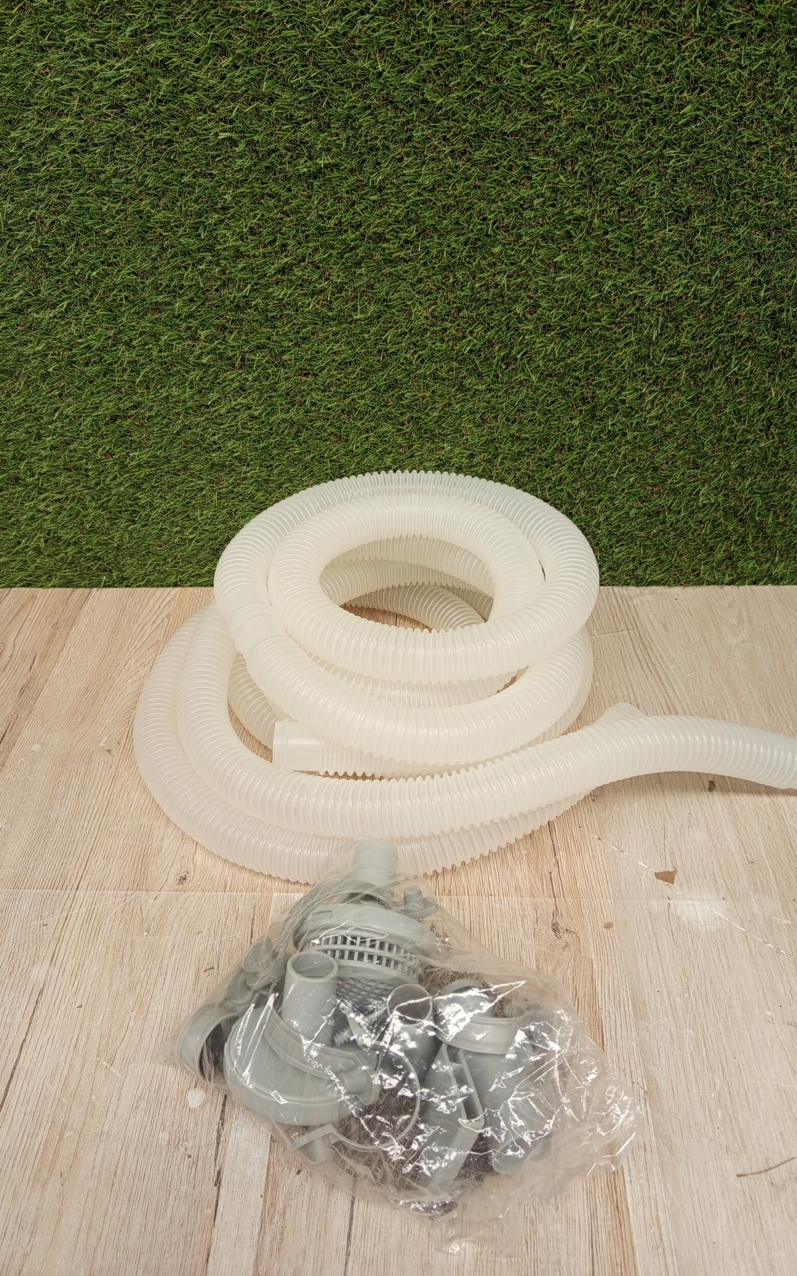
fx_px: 903
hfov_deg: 47.6
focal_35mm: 26
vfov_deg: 70.4
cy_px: 643
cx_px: 380
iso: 117
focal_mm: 5.24
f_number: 1.7
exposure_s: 1/100
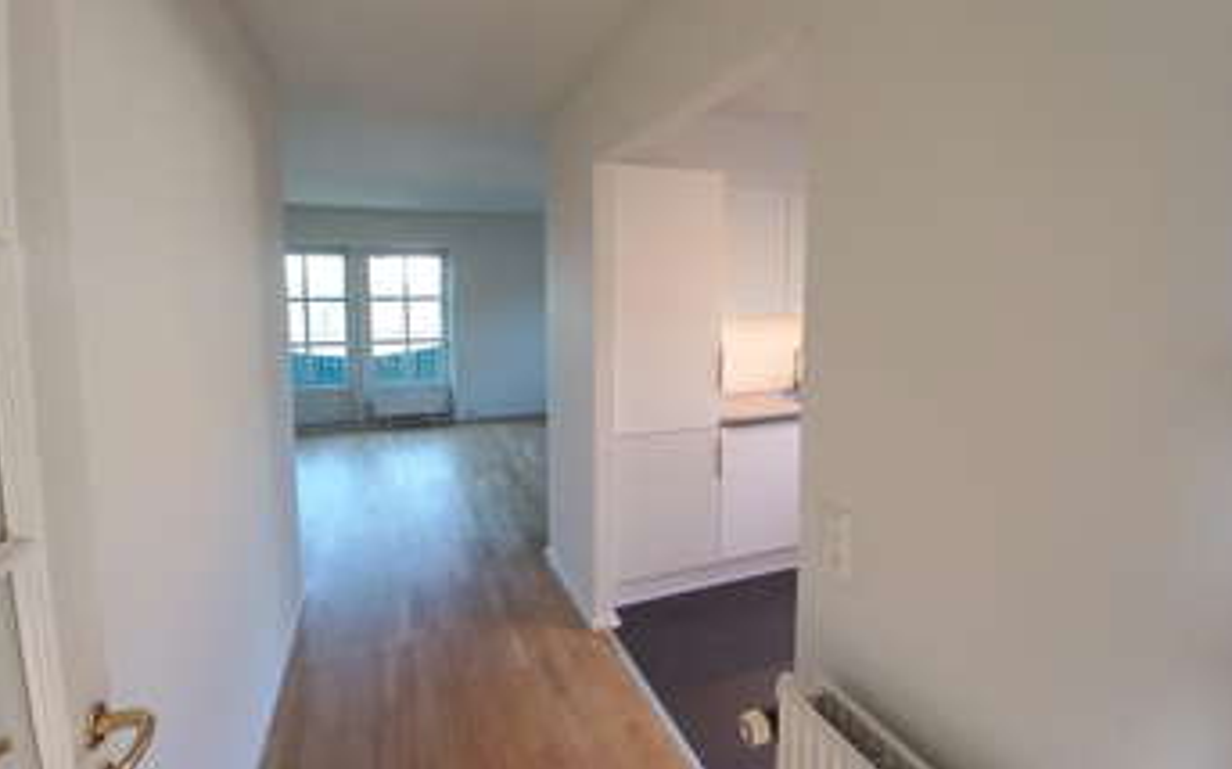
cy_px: 327
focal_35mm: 15
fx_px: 503
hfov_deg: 101.3
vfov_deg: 74.3
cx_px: 573
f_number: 2.2
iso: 100
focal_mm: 1.42
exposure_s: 1/50
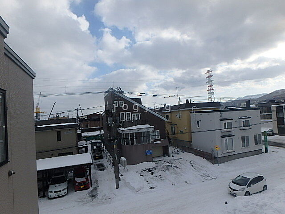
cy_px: 107
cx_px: 142
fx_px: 173
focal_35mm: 21
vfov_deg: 63.4
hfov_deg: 79.0
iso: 125
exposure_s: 1/800
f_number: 6
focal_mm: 3.7
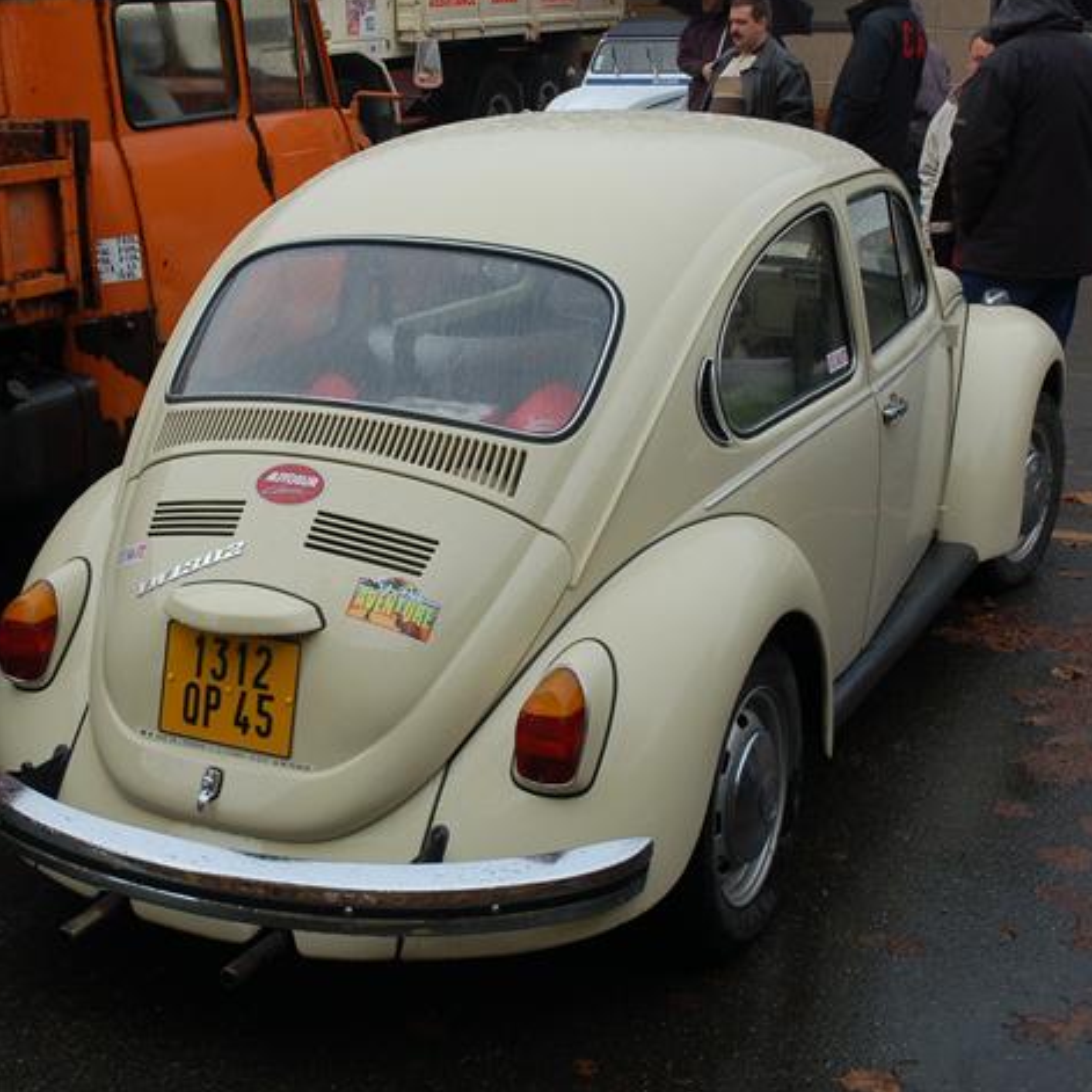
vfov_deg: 32.4
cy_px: 540
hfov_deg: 32.3
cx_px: 463
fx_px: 1879
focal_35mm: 53
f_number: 6.3
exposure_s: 1/160
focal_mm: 27
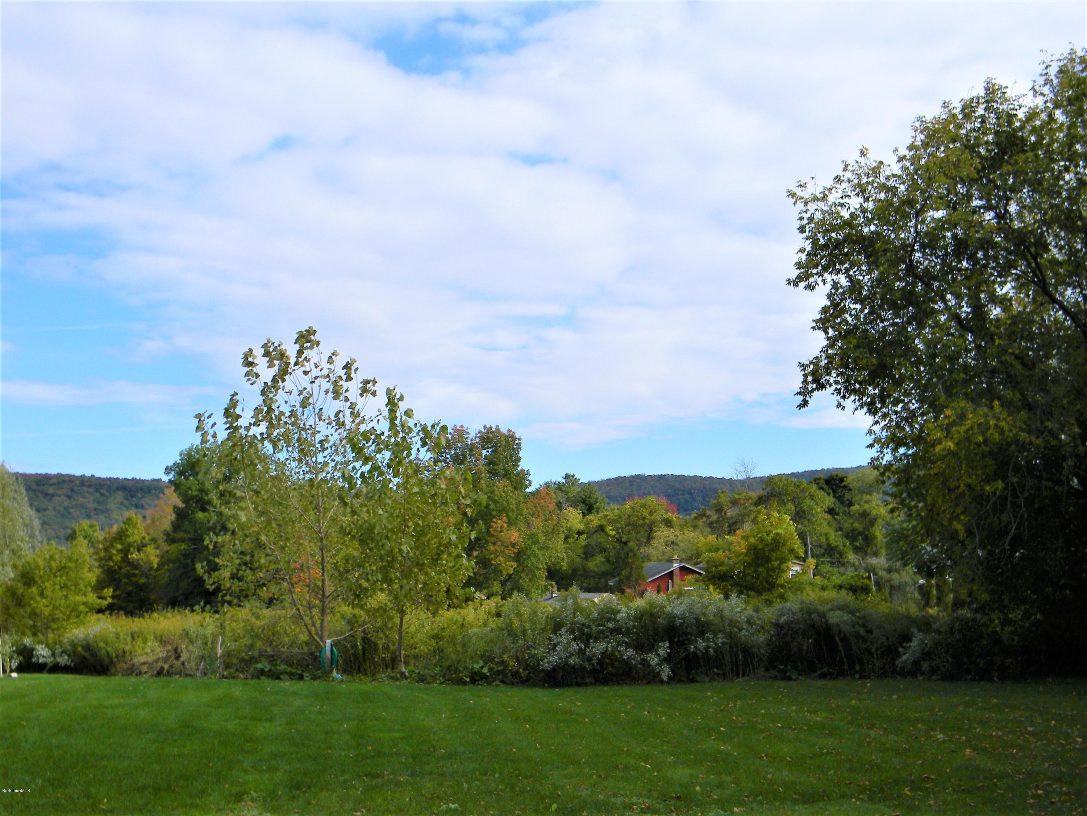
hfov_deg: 45.8
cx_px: 544
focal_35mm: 41
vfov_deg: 35.1
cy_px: 408
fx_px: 1287
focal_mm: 7.3
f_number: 3.8
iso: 80
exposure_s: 1/768
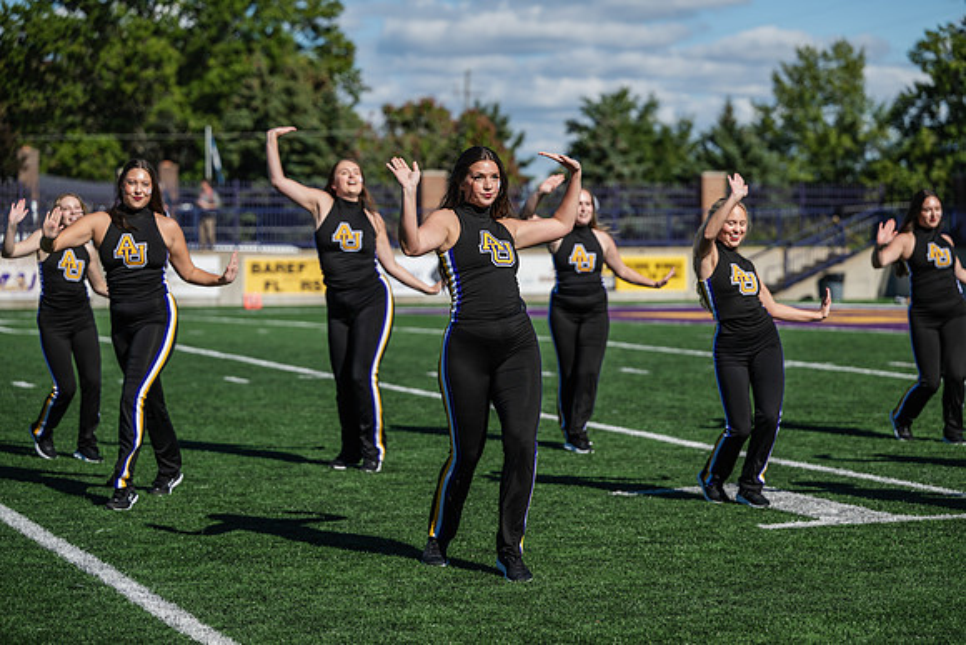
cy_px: 322
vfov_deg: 14.0
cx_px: 483
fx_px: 2630
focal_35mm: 98
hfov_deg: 20.8
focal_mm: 98
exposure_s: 1/1600
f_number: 3.2
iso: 80
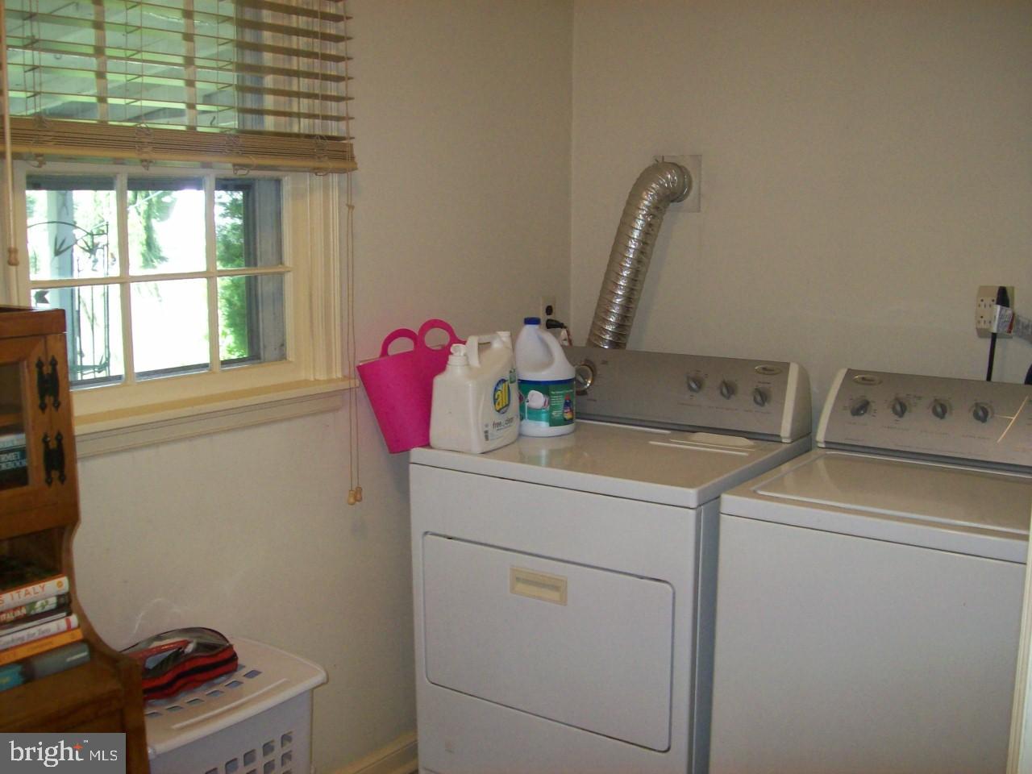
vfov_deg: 39.7
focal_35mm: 36
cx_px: 516
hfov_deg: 51.4
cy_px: 387
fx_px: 1073
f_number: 2.7
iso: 200
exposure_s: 1/64
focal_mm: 6
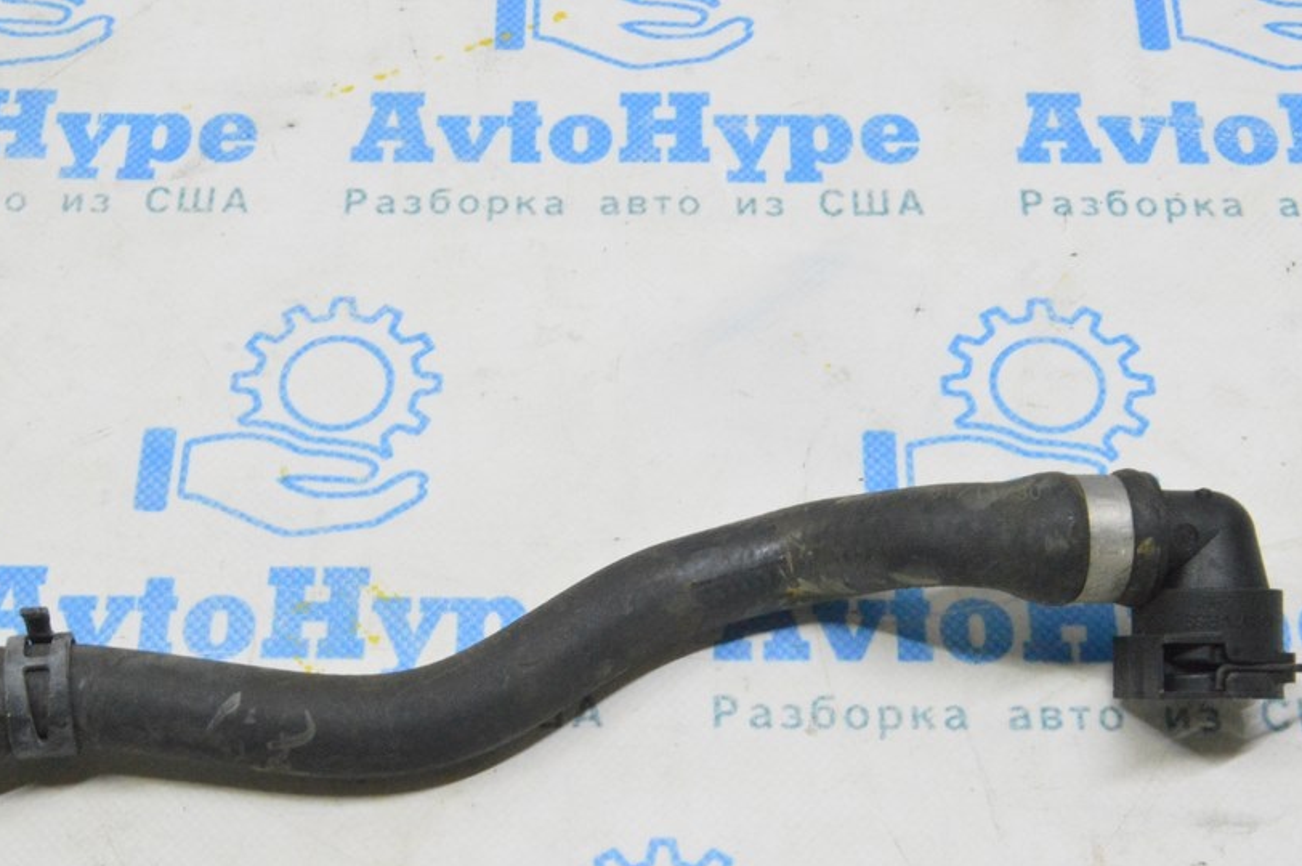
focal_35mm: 59
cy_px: 544
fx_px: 2119
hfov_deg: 34.1
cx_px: 600
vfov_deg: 23.0
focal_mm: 31
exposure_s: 1/20
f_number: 20
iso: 6400
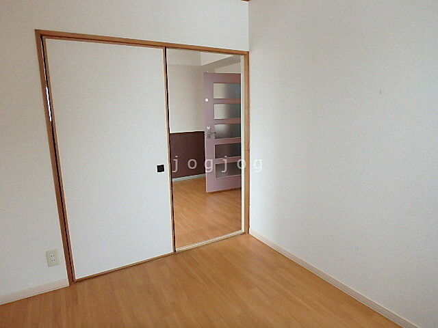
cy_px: 164
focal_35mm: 21
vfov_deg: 63.4
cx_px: 219
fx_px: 266
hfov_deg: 79.0
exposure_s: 1/125
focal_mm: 3.7
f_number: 3.5
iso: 800
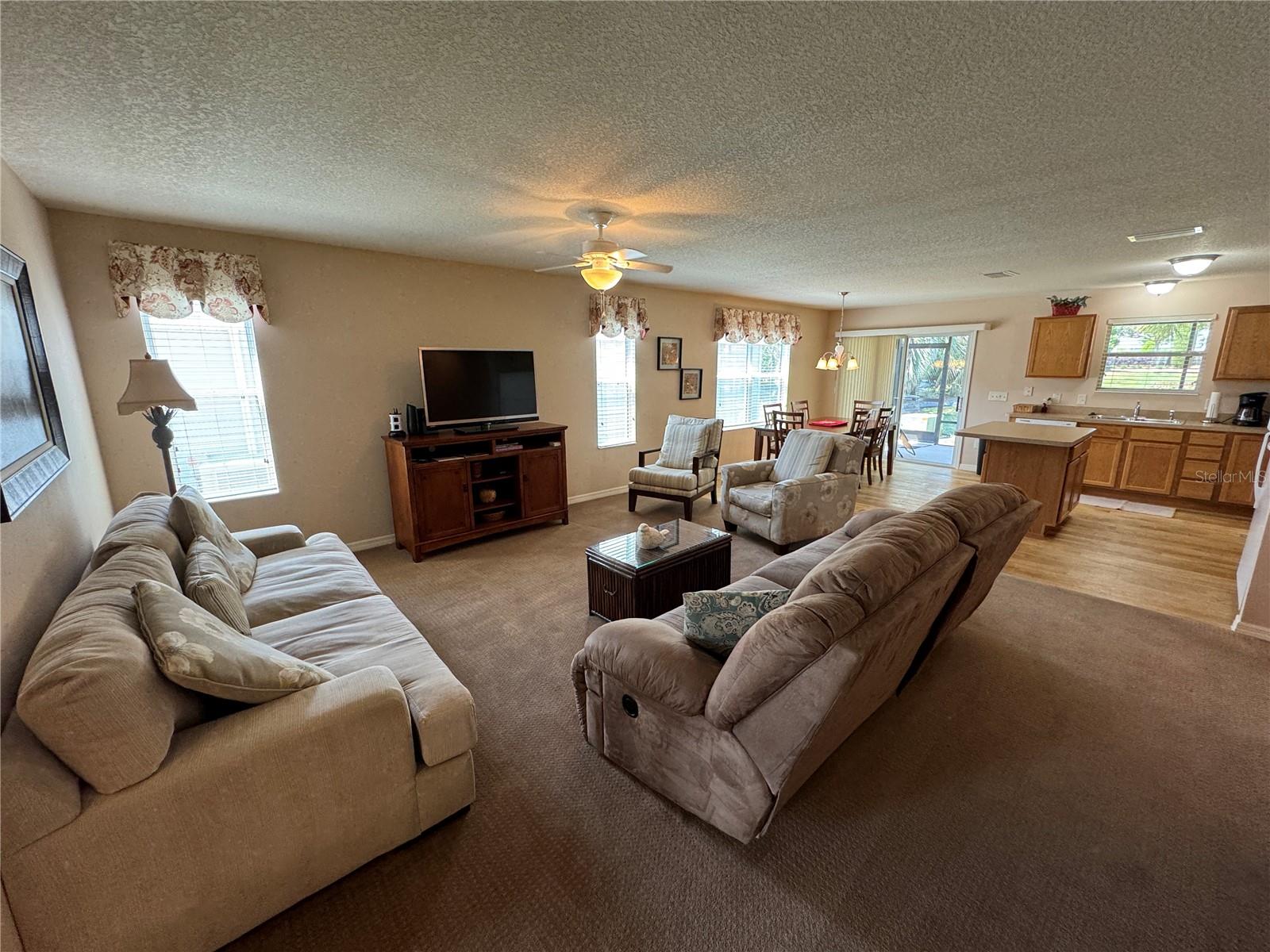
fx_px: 514
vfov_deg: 85.7
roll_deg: -0.4
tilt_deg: -12.8
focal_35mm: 14
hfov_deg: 102.1
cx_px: 635
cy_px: 476
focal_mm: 2.22
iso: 160
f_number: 2.2
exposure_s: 1/60
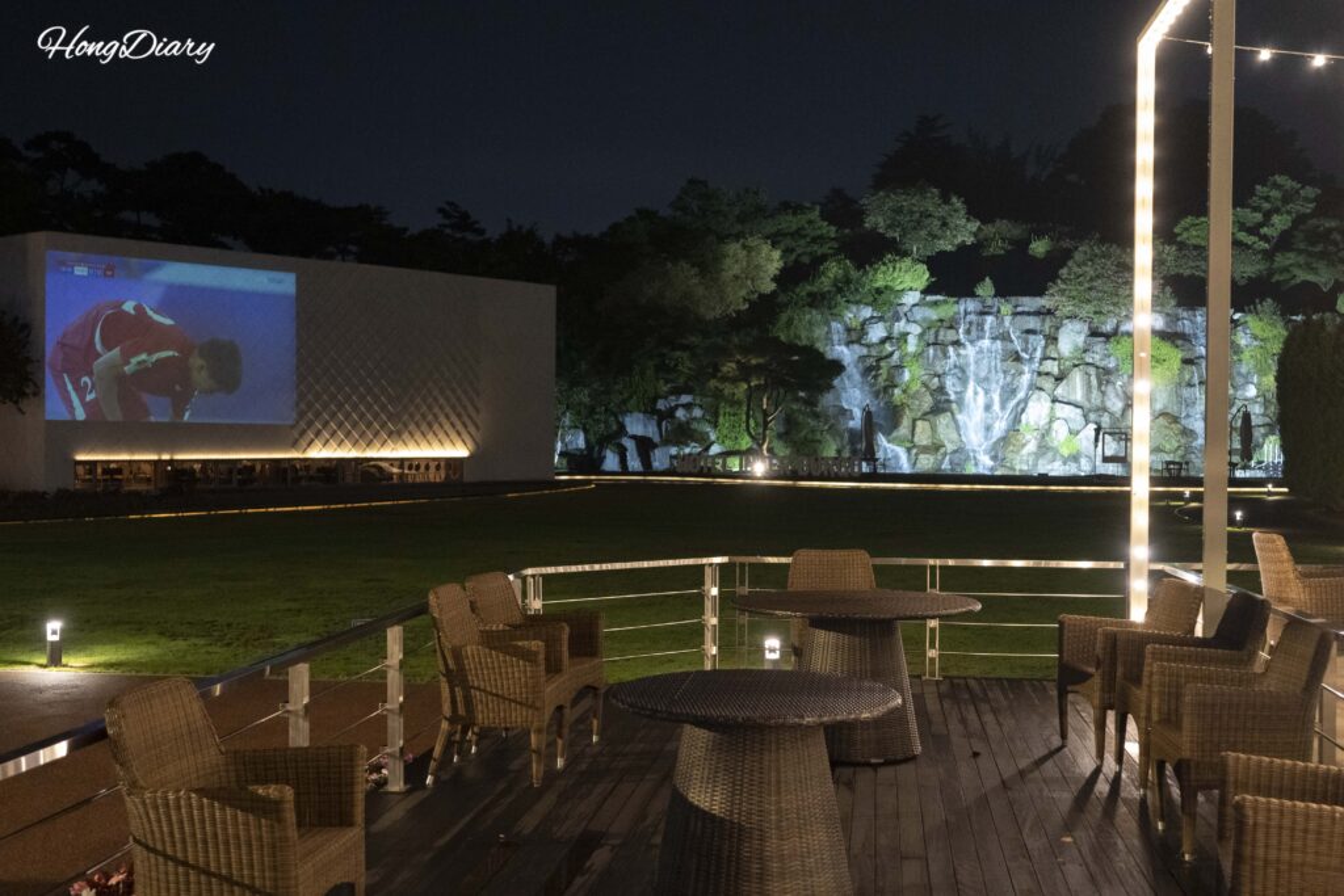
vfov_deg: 31.2
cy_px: 448
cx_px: 672
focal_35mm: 43
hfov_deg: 45.4
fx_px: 1605
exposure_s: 1/40
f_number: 5.6
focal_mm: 43
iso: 12800
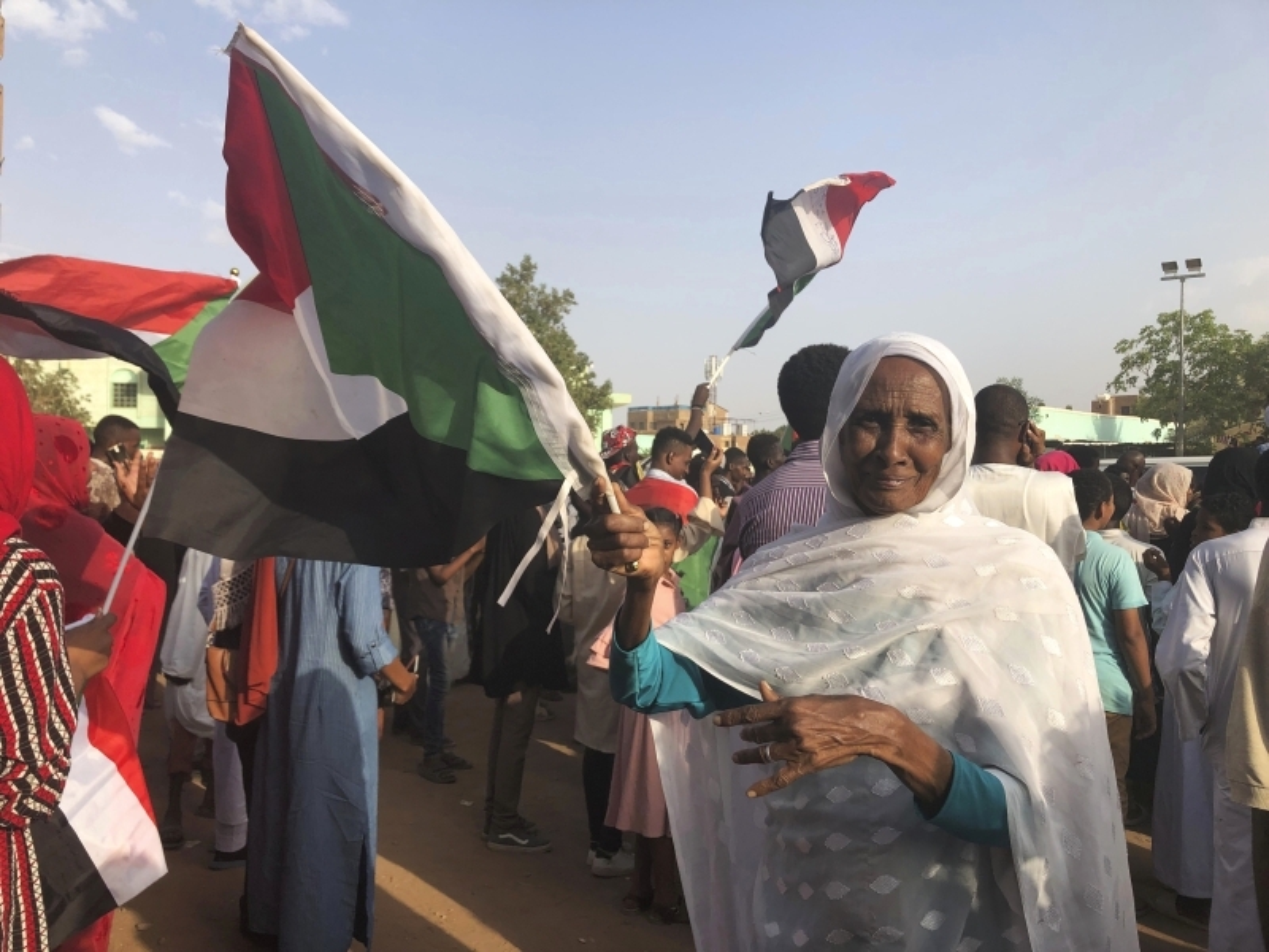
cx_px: 634
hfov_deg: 63.4
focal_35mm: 28
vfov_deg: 49.7
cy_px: 476
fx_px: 1026
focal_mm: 3.99
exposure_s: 1/1297
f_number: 1.8
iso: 20
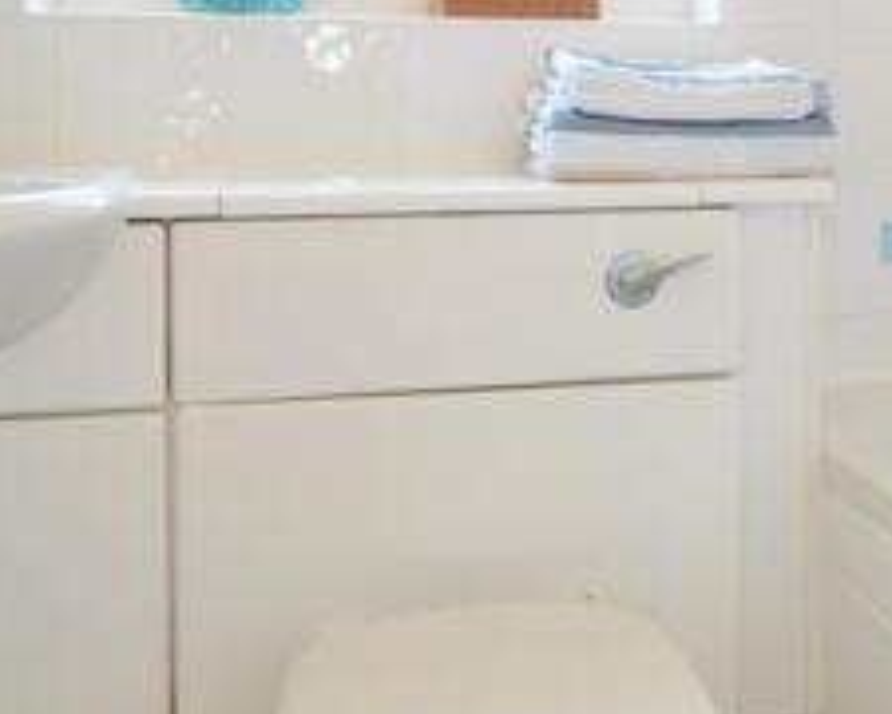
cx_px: 650
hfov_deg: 43.6
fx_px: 1082
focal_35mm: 41
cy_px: 101
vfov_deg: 34.8
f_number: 5
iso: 200
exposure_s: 1/15
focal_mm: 10
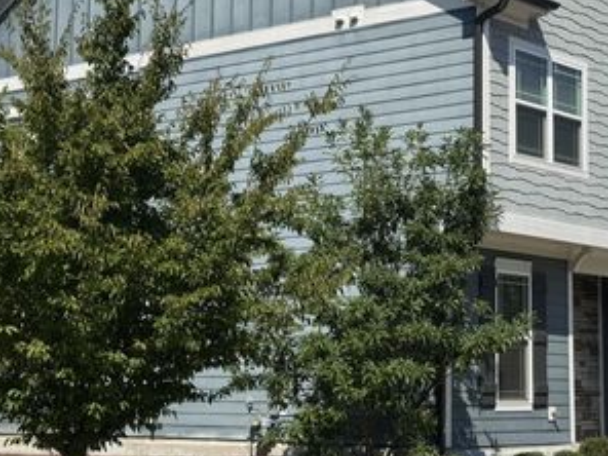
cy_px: 180
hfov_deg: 24.0
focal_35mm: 81
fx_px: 1423
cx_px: 405
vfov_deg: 18.2
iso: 64
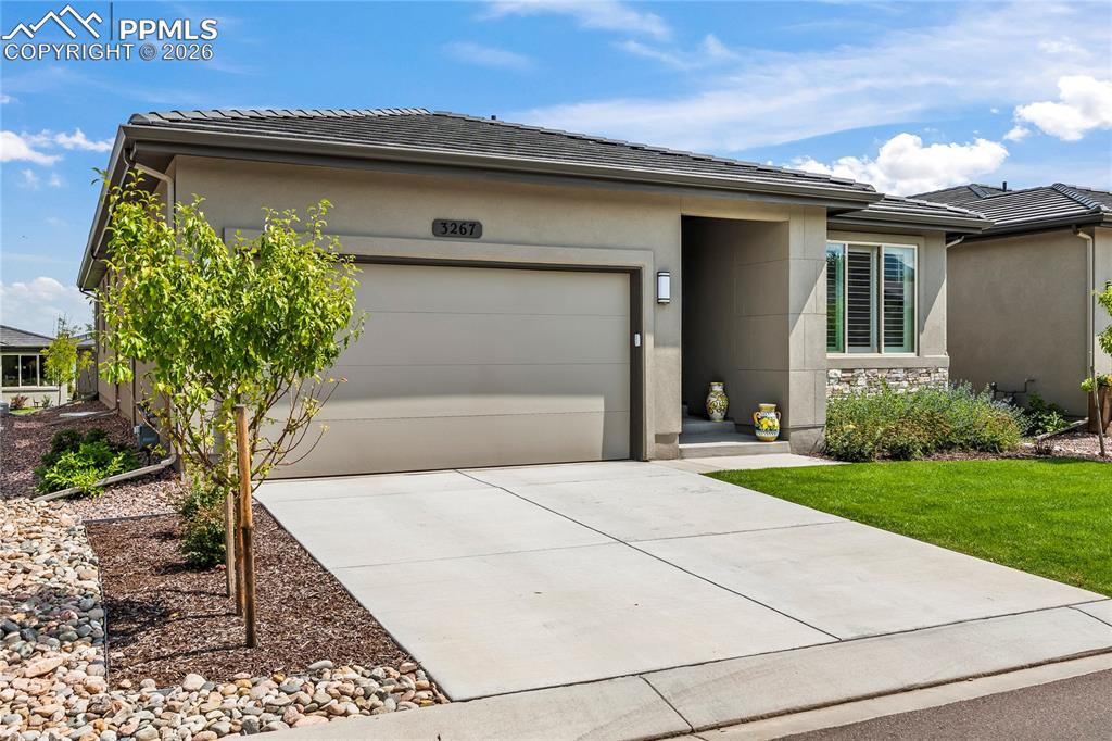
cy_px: 370
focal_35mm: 31
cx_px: 556
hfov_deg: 60.3
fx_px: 957
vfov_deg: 42.3
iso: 500
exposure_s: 1/250
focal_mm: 20.9
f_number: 8
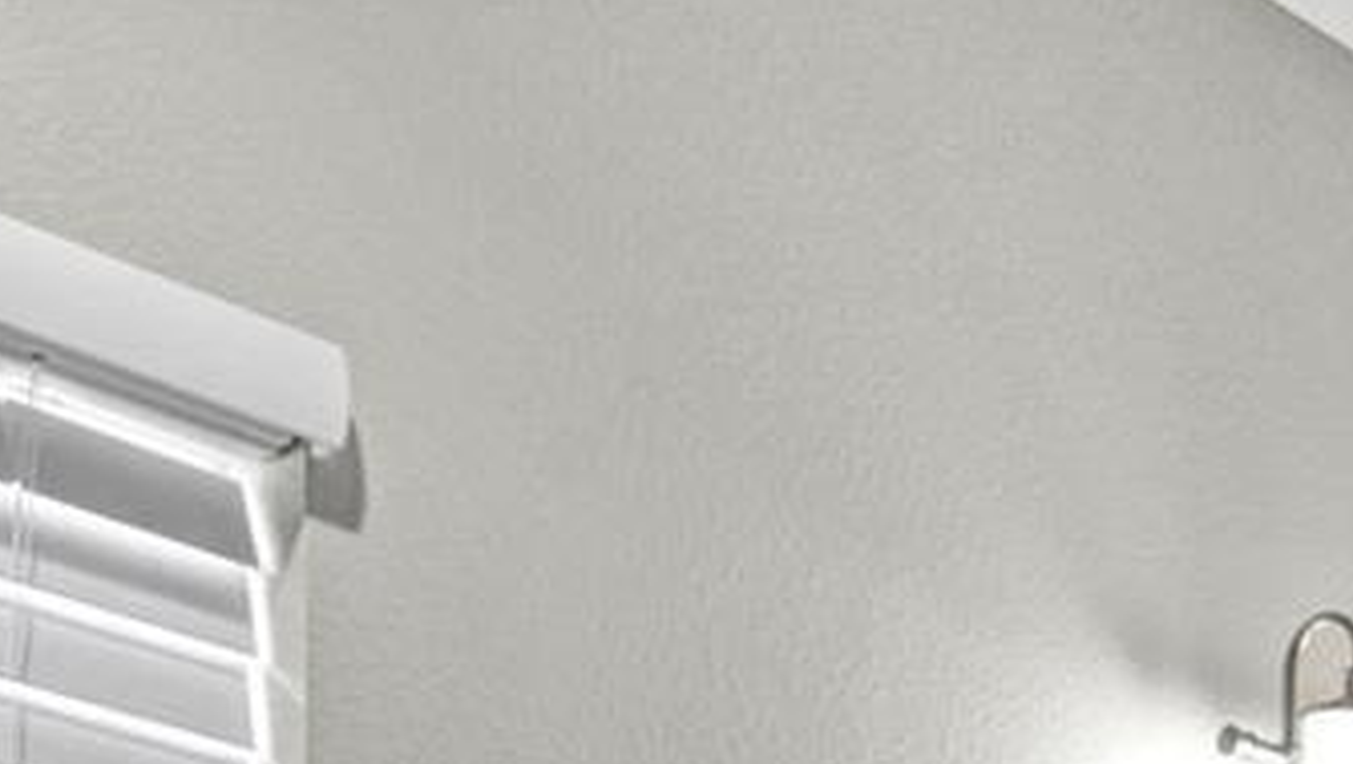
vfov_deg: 11.4
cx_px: 2132
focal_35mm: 82
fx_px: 2962
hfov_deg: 21.0
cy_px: 1977
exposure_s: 1/3.33
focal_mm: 11
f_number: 16
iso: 320
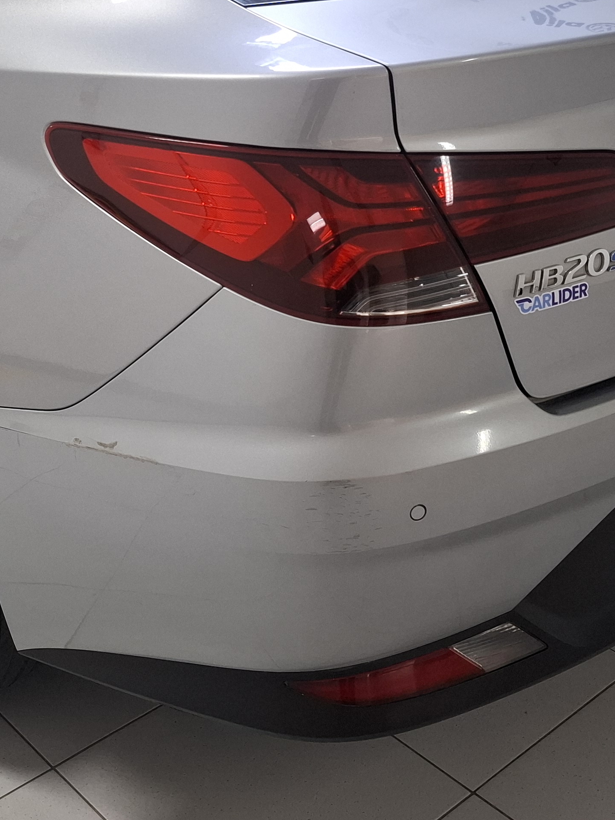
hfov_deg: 29.5
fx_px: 1161
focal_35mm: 49
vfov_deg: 38.1
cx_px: 201
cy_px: 220
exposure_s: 1/60
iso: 320
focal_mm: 5.54
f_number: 1.8
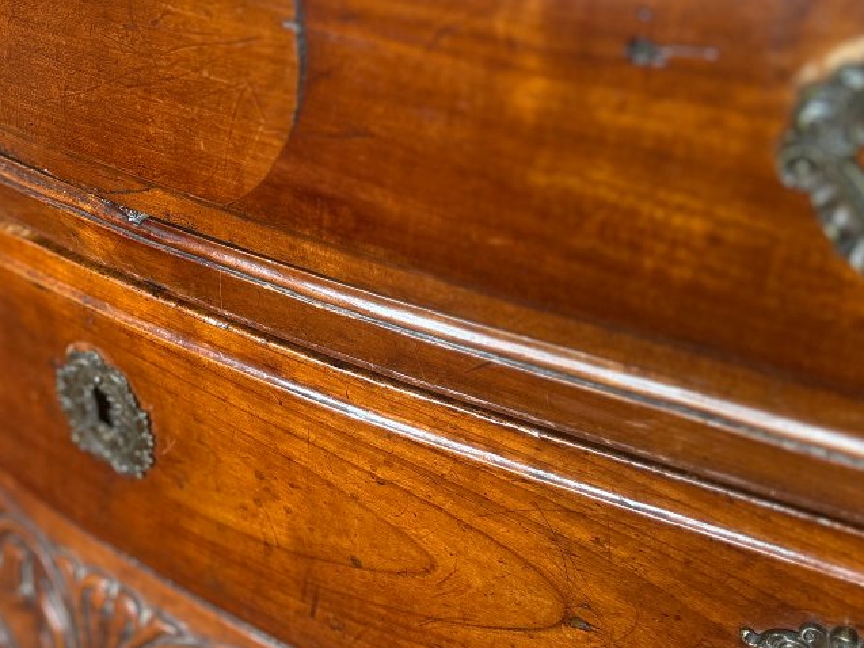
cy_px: 125
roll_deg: +2.6
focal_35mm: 49
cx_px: 104
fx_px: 1223
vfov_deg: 29.0
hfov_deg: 36.7
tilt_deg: -27.0
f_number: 1.5
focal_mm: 5.7
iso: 80
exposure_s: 1/121
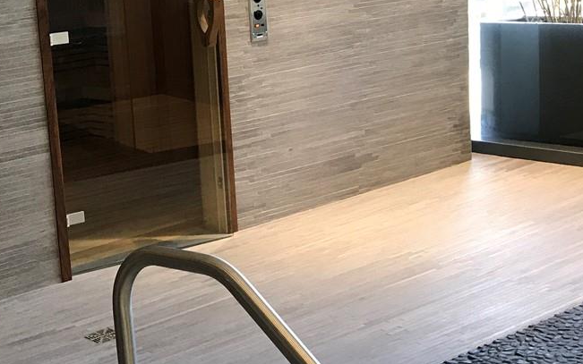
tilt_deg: -11.9
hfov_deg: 27.5
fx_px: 1160
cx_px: 101
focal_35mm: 73
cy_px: 160
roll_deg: +5.0
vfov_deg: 17.9
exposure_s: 1/24
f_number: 1.8
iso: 40
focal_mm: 3.99
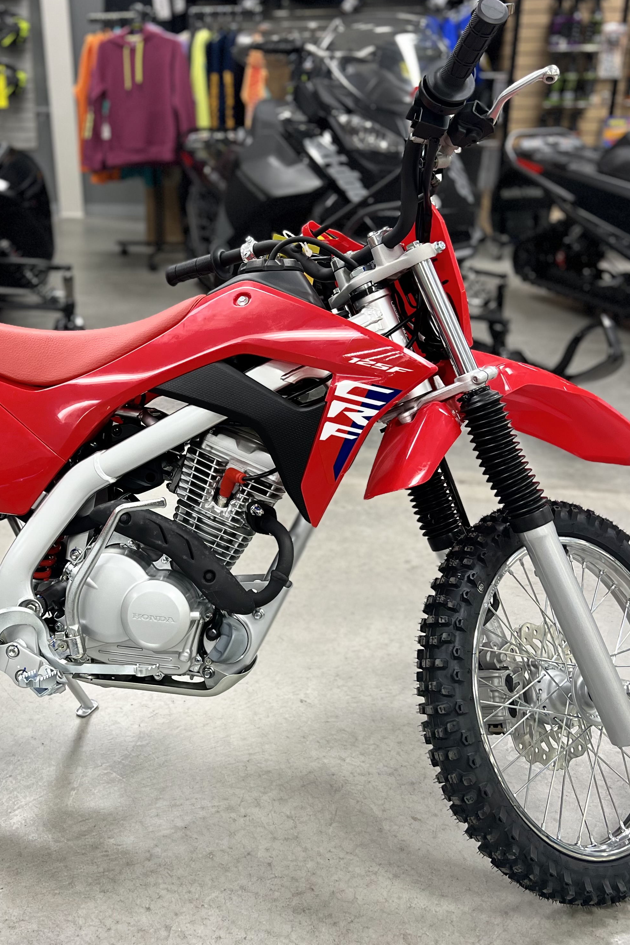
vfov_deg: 51.9
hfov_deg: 35.4
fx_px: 971
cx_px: 182
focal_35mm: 37
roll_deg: +1.4
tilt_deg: -22.3
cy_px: 481
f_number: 1.5
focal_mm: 5.7
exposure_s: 1/60
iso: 200
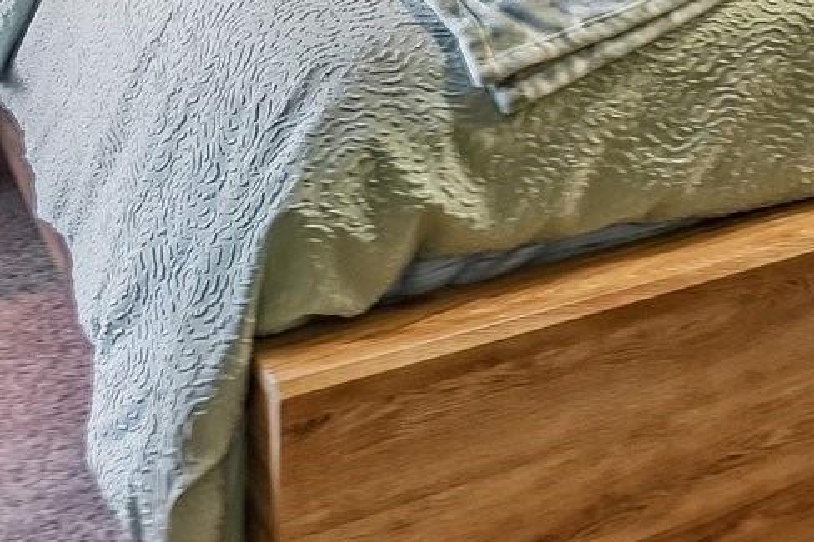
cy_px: -381
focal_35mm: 63
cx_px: 867
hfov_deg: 29.2
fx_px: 1424
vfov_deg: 18.0
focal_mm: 10
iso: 400
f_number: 8
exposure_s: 1/5
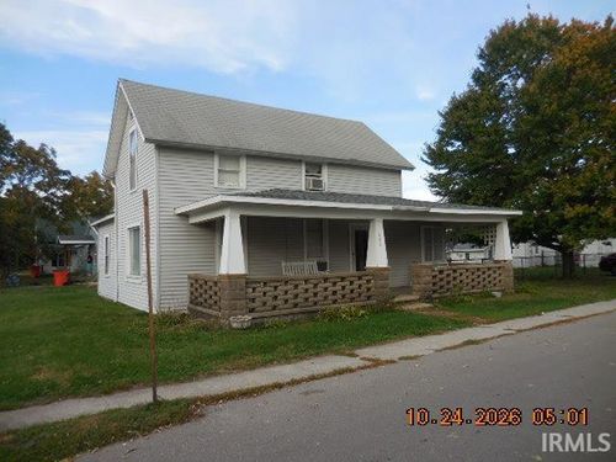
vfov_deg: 54.9
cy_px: 231
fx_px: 445
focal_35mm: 25
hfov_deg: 69.4
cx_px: 308
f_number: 3.3
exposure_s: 1/500
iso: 125
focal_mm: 4.5
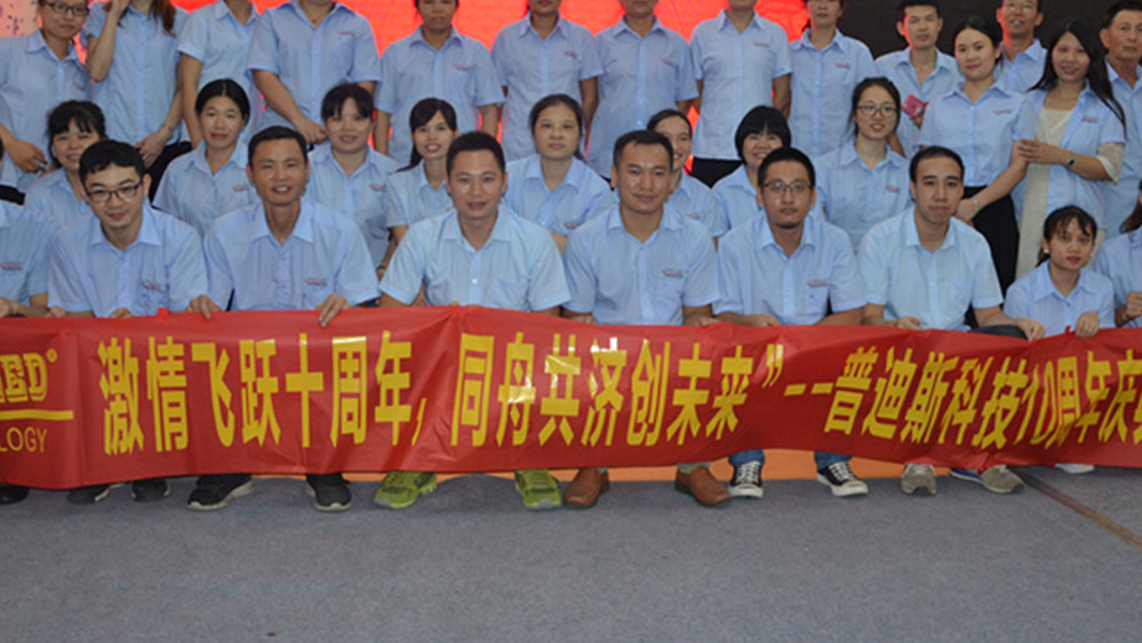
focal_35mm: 37
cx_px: 628
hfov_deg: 53.9
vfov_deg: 31.7
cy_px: 205
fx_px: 1121
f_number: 3.5
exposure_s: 1/60
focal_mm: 18
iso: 800
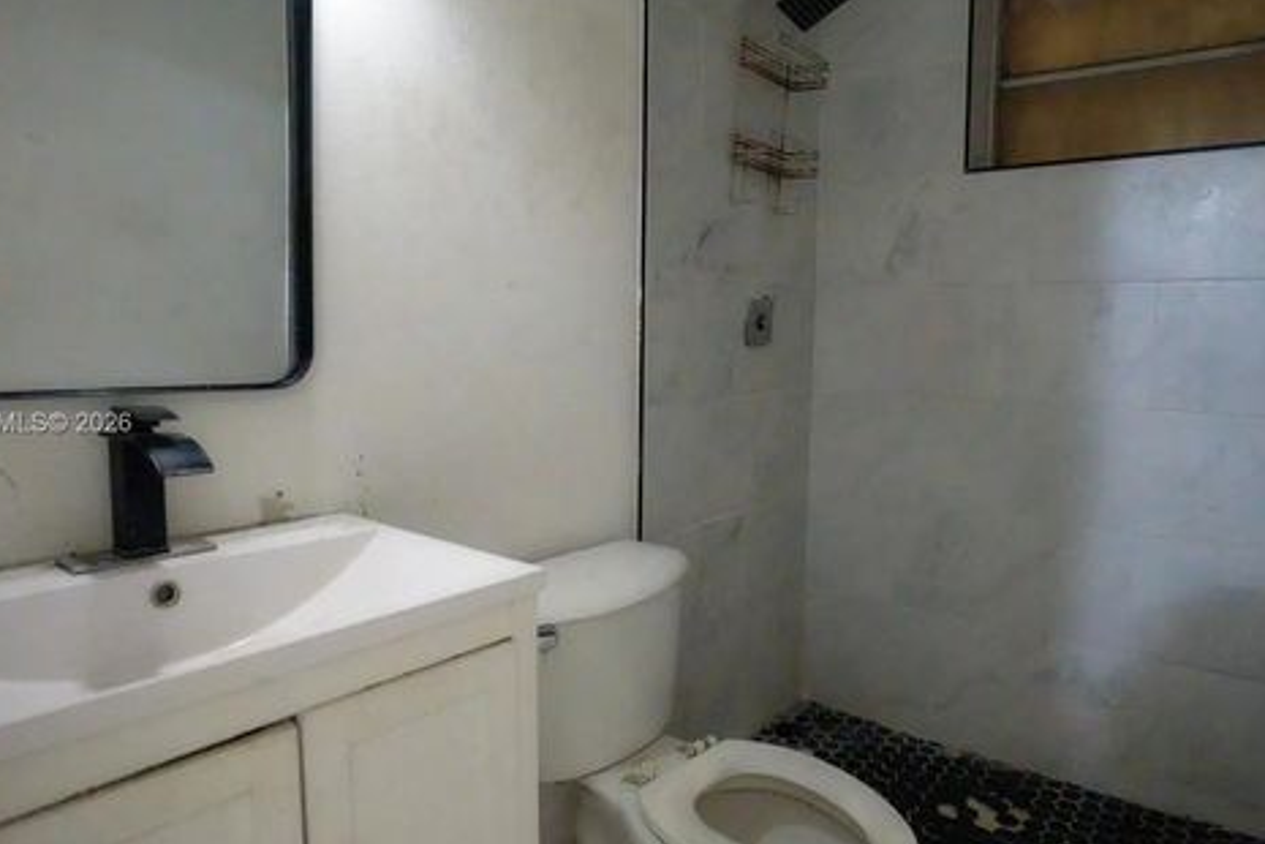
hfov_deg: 78.5
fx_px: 773
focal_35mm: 22
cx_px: 664
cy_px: 425
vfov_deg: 57.2
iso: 16000
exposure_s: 1/160
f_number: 2.8
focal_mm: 16
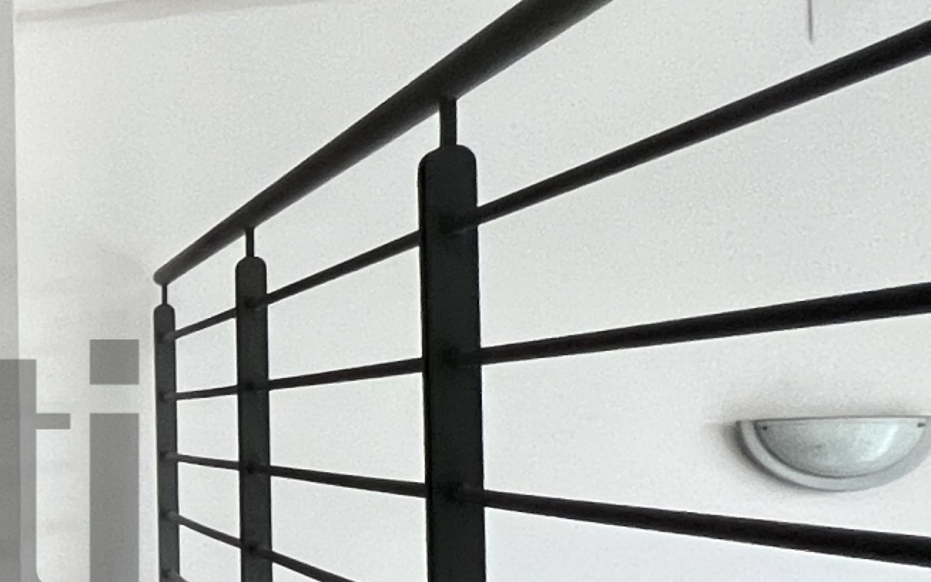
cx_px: -773
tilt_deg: +0.9
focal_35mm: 54
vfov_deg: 23.7
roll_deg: +1.2
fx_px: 1370
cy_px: 435
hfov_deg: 21.8
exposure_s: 1/60
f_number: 1.8
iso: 320
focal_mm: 1.57
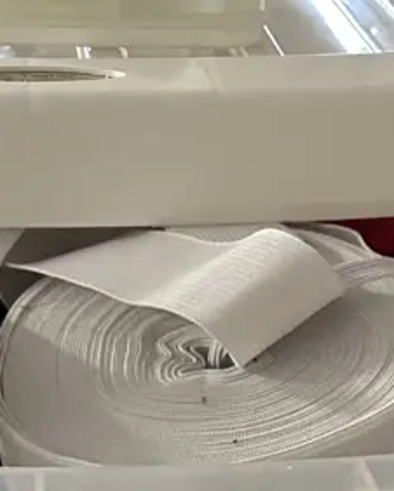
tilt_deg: -45.1
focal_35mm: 85
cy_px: 888
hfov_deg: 18.1
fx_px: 1238
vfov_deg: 17.9
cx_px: 166
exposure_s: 1/50
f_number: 1.78
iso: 500
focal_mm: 6.86
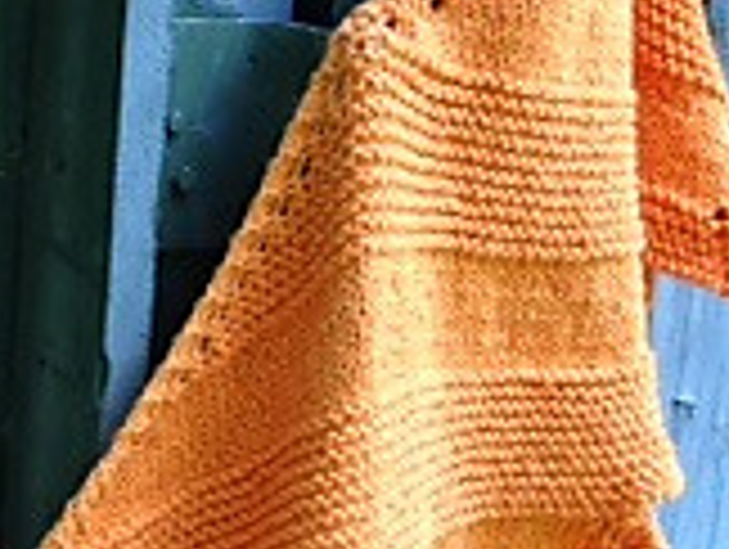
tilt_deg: -21.4
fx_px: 2742
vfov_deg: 11.1
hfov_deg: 14.6
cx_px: -184
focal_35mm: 130
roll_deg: -1.3
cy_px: 756
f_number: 2.4
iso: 64
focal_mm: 4.12
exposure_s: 1/120
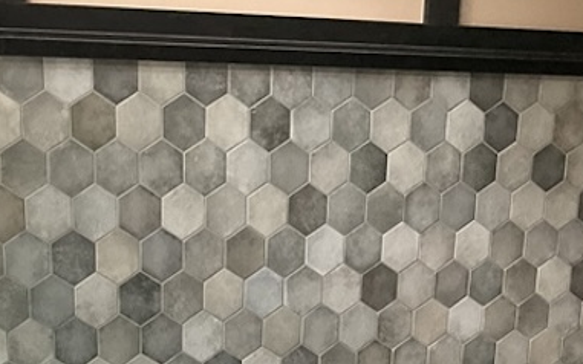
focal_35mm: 71
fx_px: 1128
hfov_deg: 28.5
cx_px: 132
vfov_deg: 16.0
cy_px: 623
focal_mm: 3
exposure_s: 1/50
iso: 80
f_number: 1.8
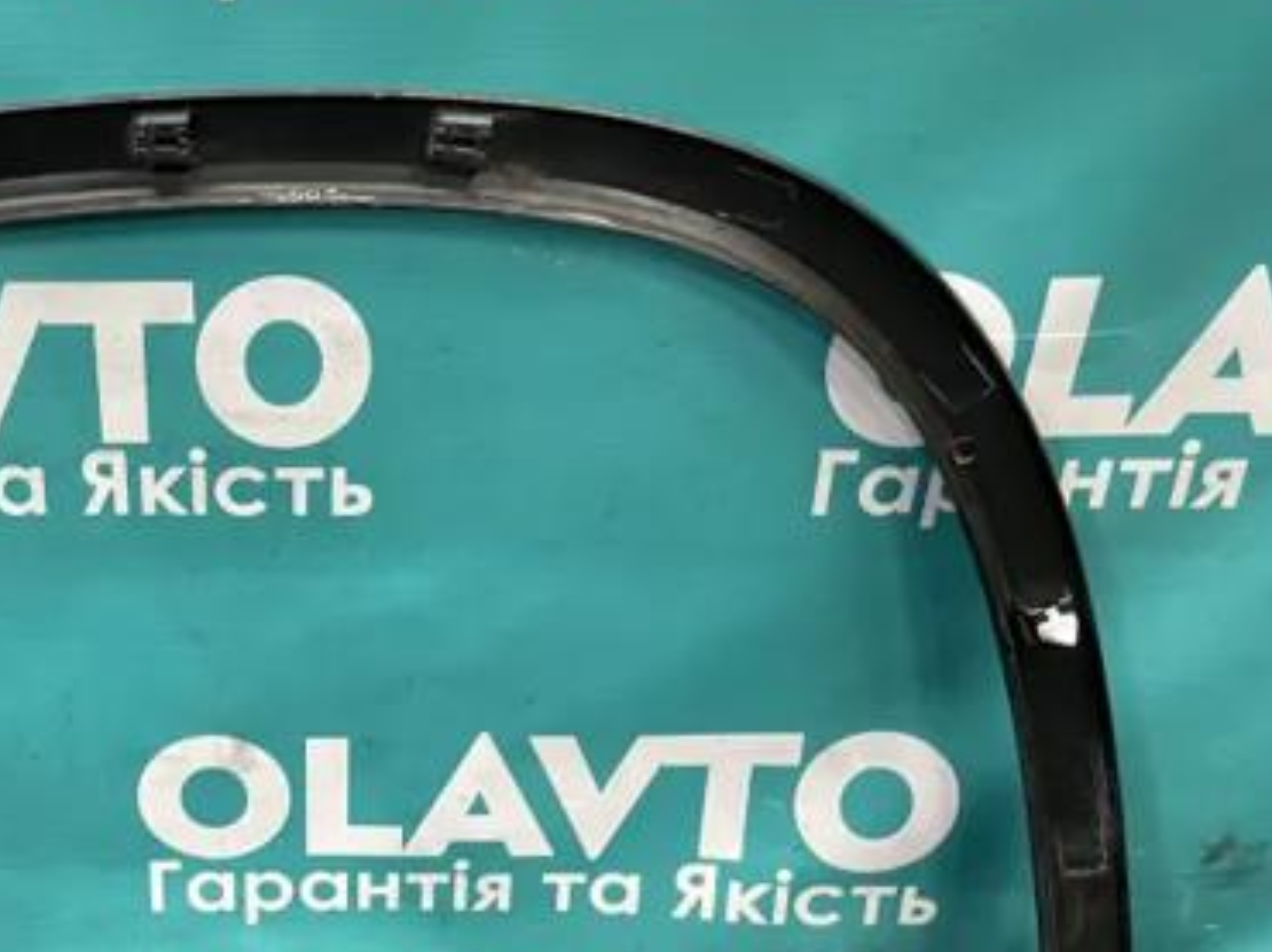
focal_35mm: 45
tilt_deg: -28.4
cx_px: 265
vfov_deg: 32.1
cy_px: 567
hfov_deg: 40.5
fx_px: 1652
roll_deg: +0.2
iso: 250
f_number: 1.6
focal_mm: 4.2
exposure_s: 1/50
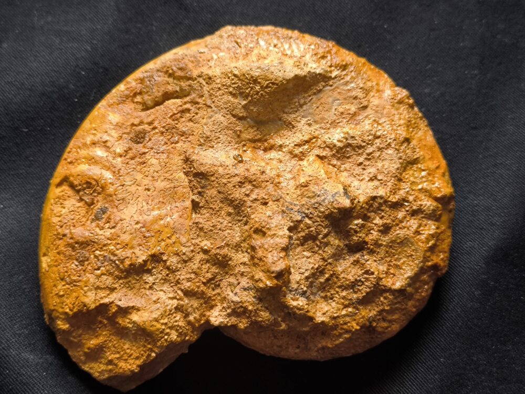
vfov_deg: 29.1
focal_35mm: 50
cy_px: 197
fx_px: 758
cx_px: 262
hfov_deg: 38.2
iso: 320
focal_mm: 6.92
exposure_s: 1/50
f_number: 1.9
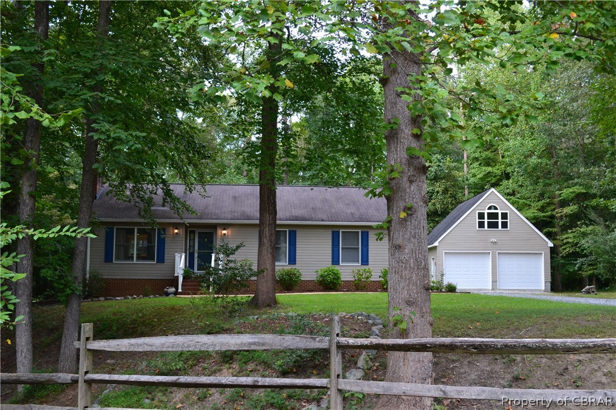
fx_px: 667
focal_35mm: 39
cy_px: 205
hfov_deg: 49.6
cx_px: 308
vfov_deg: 34.2
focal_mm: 26
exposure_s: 1/60
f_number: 8
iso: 800
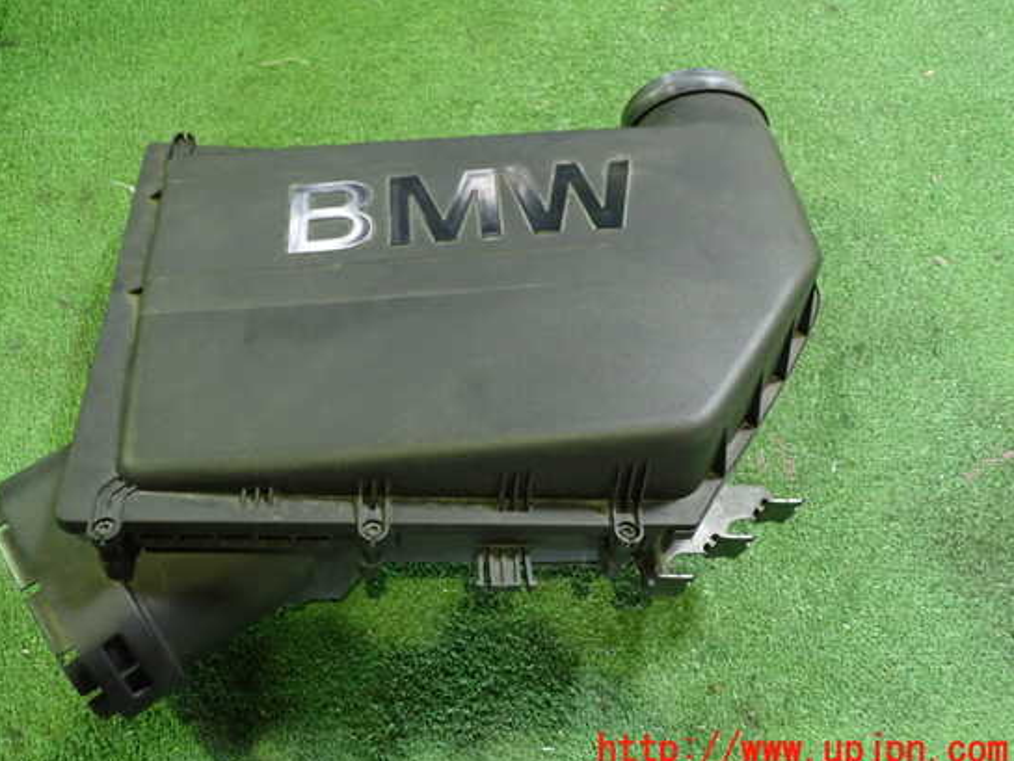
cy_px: 355
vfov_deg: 42.9
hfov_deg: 55.3
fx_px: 967
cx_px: 460
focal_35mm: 33
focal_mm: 5.4
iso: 800
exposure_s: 1/30
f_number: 2.3
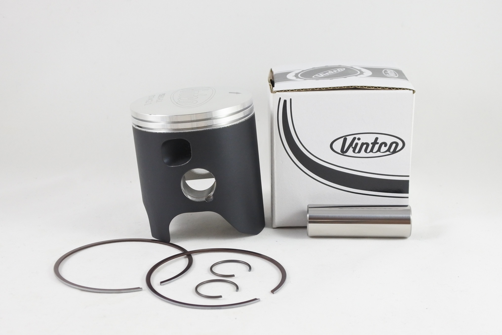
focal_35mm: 45
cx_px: 251
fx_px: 628
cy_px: 168
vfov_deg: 29.9
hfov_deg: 43.6
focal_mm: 16.8
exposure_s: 1/125
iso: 640
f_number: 4.5
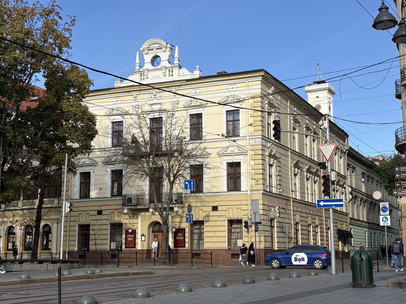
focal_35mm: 52
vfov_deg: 28.0
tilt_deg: +10.2
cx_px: 203
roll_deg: +0.2
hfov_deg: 36.8
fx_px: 610
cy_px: 152
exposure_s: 1/2283
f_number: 1.6
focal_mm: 5.96
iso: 32
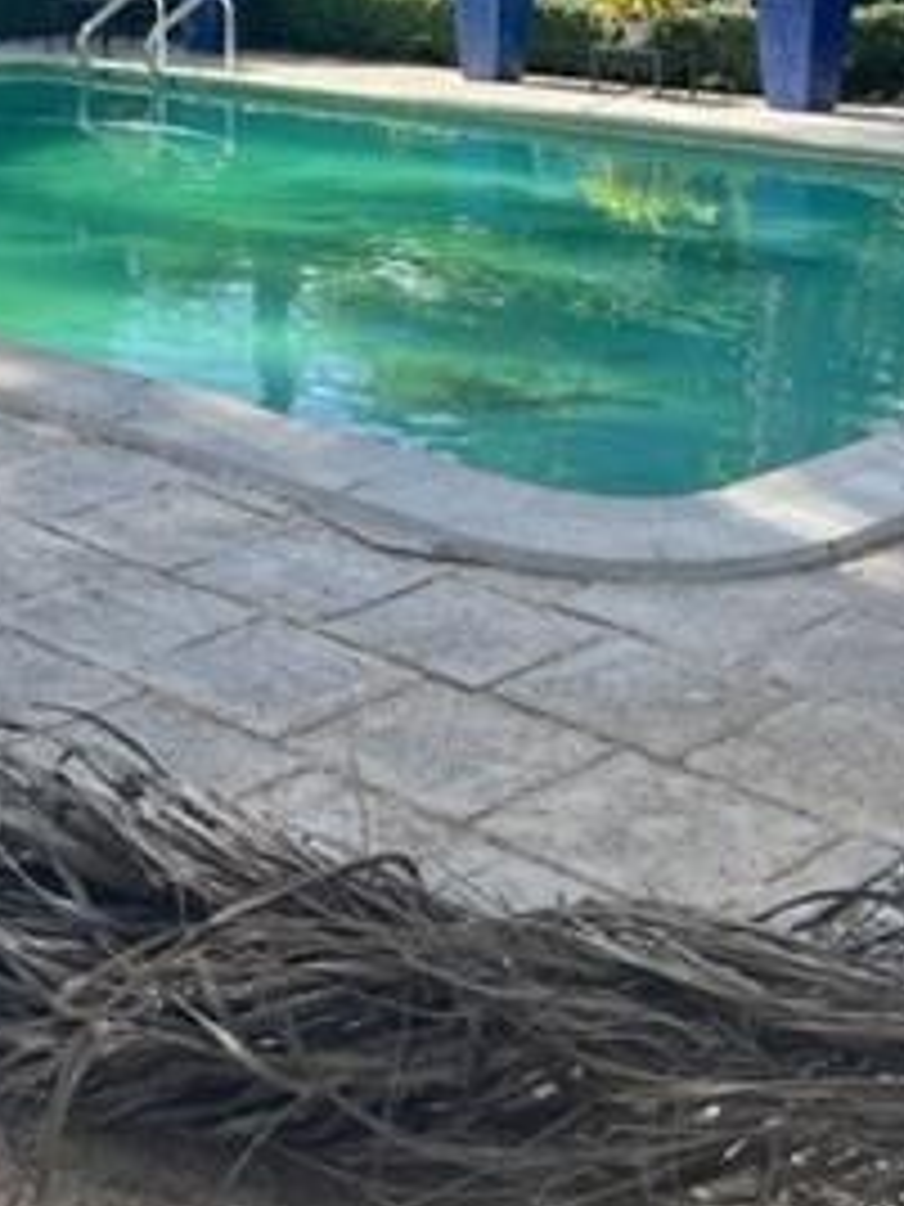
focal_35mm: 62
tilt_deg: -8.4
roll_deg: +0.8
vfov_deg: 29.7
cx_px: 72
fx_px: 2159
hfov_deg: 23.0
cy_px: 90
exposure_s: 1/2123
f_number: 1.6
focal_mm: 5.1
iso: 32
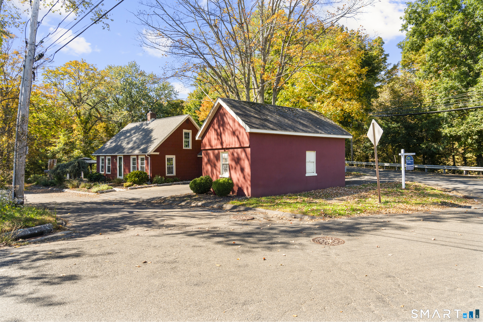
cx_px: 242
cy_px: 161
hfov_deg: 81.2
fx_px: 282
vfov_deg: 59.5
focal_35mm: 21
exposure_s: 1/20
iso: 200
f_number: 9
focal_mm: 21
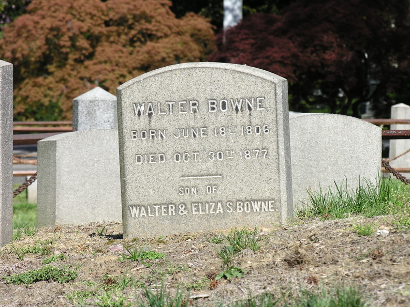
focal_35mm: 225
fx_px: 2665
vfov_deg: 6.6
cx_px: 205
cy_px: 154
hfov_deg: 8.8
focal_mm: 57.3
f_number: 5.4
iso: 50
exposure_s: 1/246
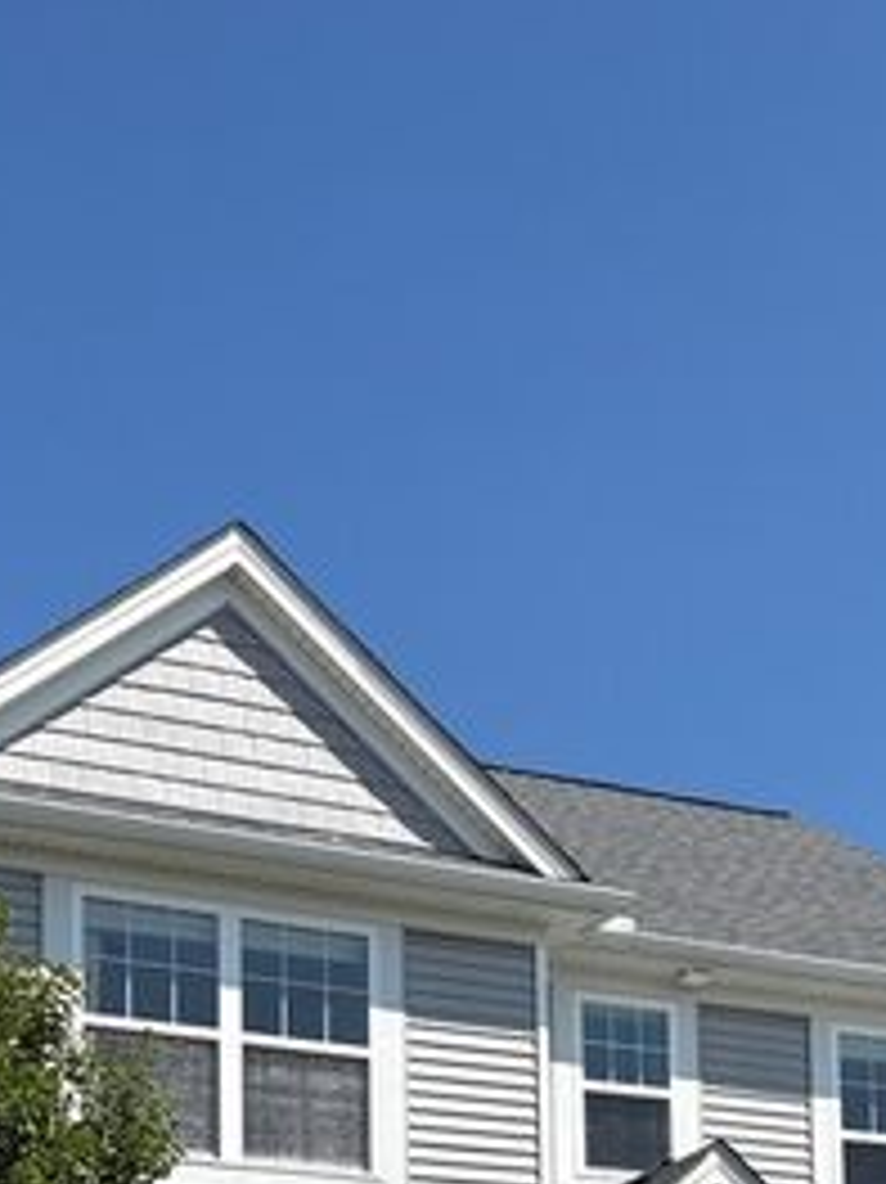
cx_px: 486
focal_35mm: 66
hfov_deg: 22.2
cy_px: 1411
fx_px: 2254
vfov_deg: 26.3
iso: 50
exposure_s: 1/3831
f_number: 1.6
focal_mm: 5.96
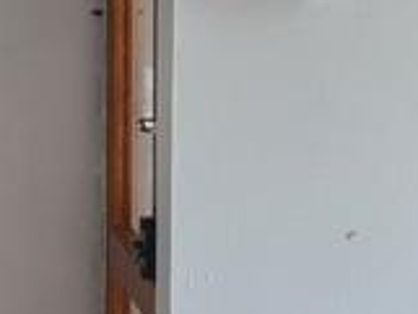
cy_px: 29
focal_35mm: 129
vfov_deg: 11.4
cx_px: -543
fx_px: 1559
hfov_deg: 12.5
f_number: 1.8
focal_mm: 5.4
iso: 160
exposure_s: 1/50
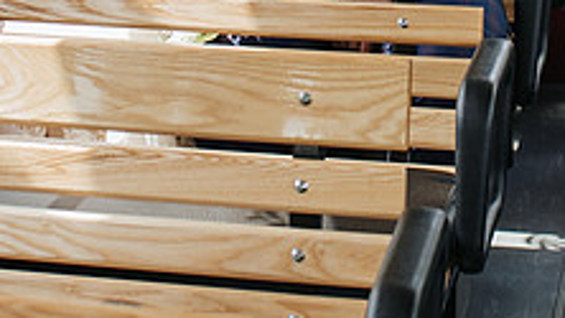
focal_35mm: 135
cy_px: -254
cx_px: 230
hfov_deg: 15.9
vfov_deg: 8.6
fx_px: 2023
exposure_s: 1/250
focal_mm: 35
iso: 125
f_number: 3.5
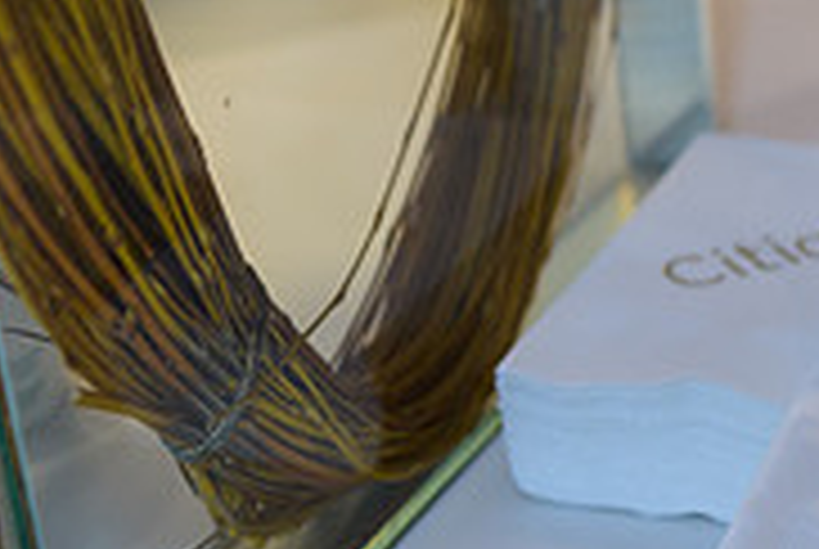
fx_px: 2757
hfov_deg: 16.2
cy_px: 290
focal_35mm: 121
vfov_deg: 11.4
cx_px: 994
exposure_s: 1/125
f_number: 3.2
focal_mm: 38
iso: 400
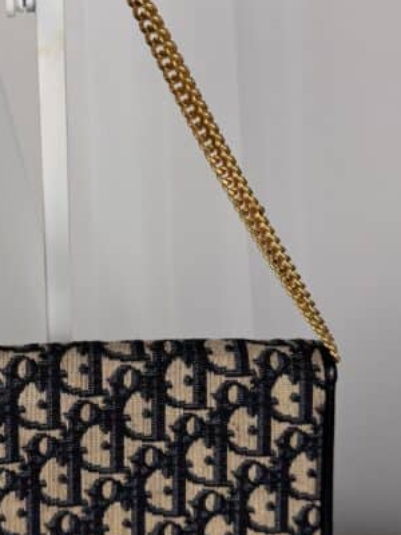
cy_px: 276
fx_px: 741
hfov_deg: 29.9
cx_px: 115
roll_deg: +2.0
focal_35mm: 48
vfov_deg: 39.7
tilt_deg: -21.2
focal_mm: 6.76
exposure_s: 1/354
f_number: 1.78
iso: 80
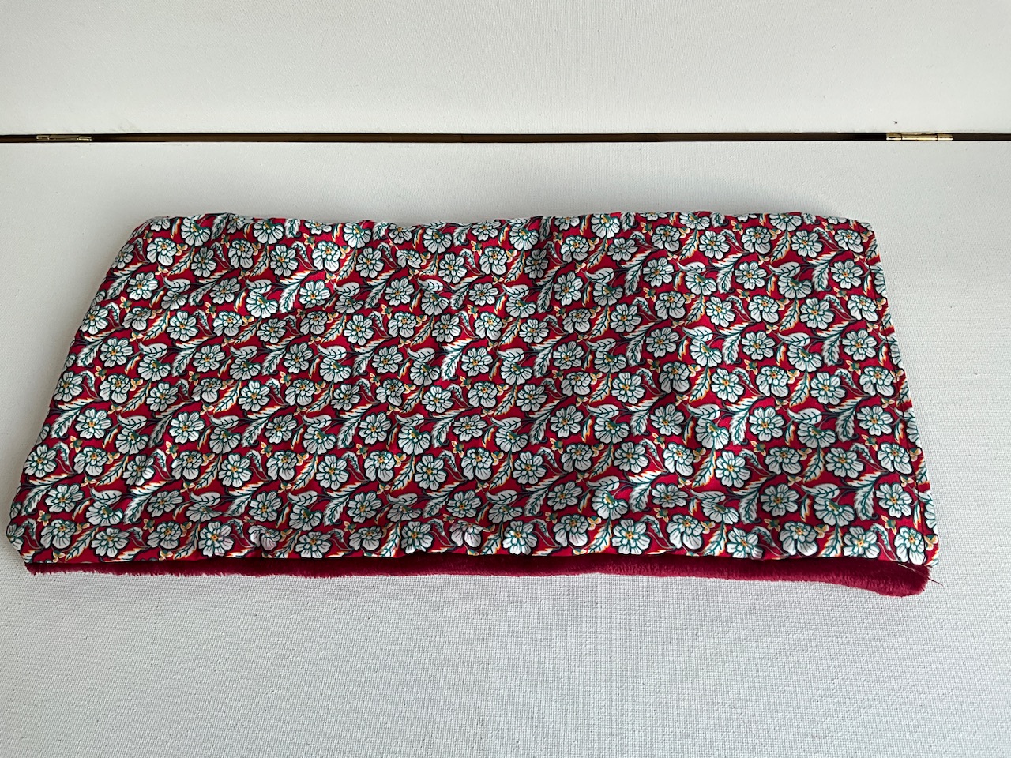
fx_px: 847
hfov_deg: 61.7
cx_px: 506
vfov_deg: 48.2
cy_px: 379
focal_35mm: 29
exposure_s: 1/122
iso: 32
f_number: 1.8
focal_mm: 3
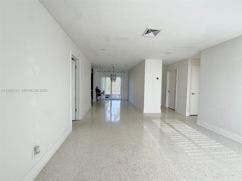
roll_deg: +0.4
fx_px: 98
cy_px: 90
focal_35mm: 14
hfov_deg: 102.1
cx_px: 121
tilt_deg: -2.8
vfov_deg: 85.7
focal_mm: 2.22
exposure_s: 1/164
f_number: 2.2
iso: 50
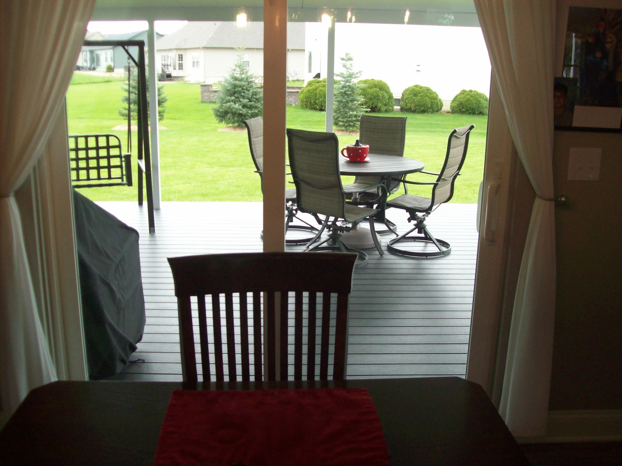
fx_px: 647
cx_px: 311
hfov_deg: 51.4
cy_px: 233
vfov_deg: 39.6
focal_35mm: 36
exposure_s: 1/128
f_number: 2.7
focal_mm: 6
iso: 131
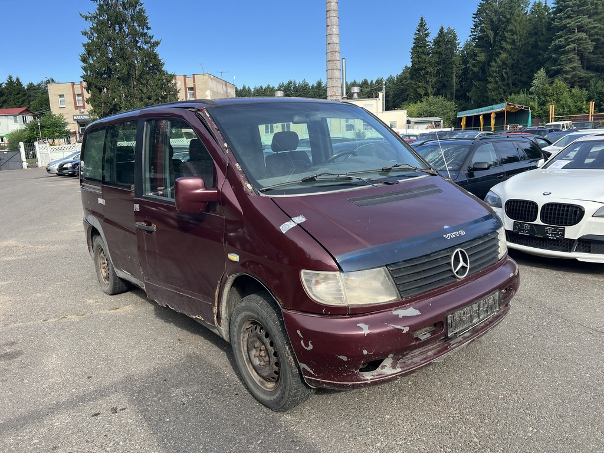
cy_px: 226
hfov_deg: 67.3
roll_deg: +2.3
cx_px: 302
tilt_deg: -6.0
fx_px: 454
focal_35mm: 26
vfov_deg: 53.1
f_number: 1.5
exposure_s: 1/1183
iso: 50
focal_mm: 5.7
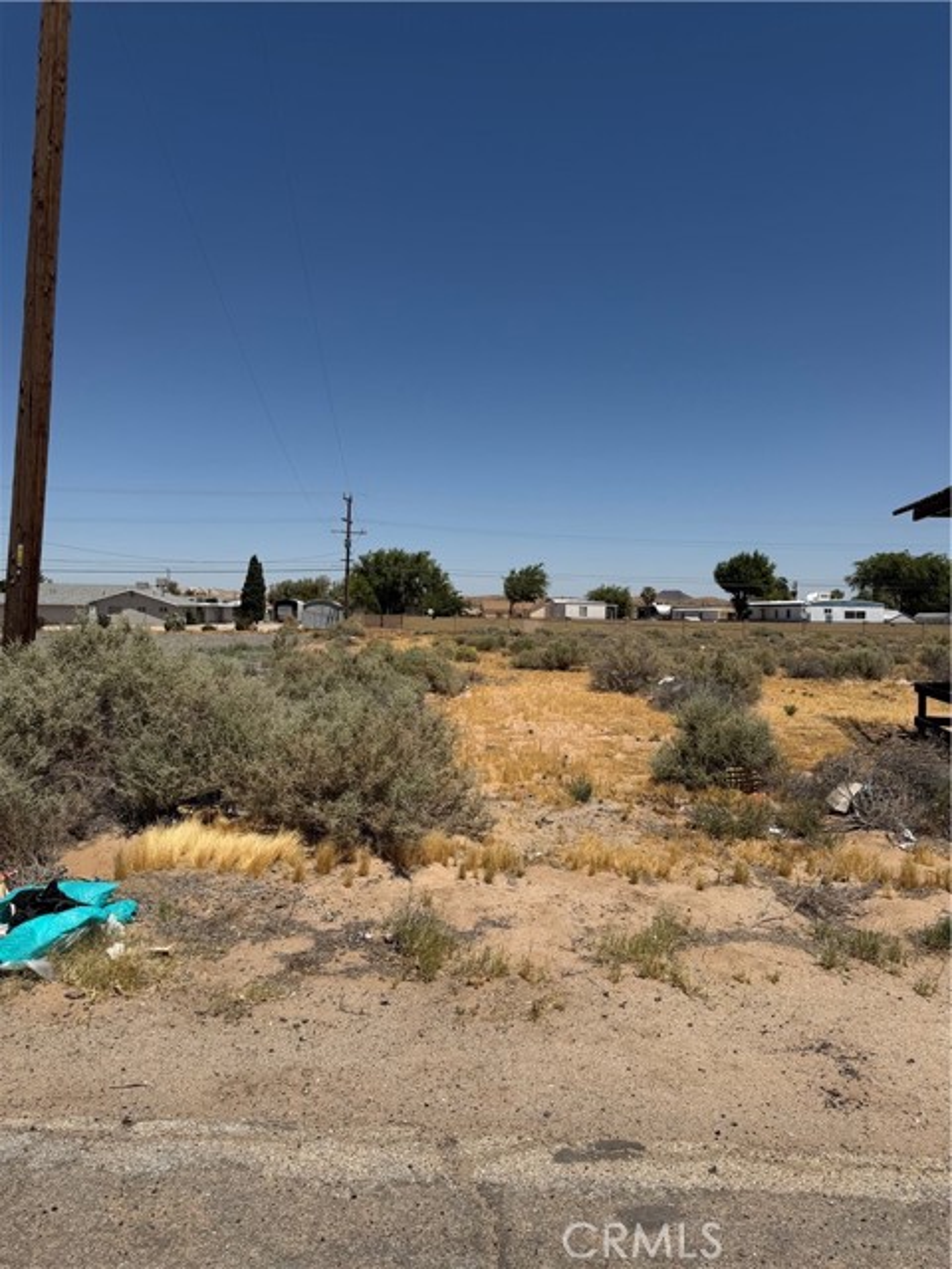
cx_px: 476
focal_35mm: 24
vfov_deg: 71.6
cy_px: 634
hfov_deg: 56.8
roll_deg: -1.8
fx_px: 880
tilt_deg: -0.9
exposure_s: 1/10309
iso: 80
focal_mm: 6.76
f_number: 1.78
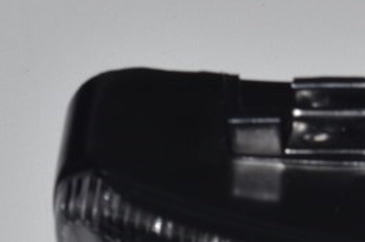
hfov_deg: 5.7
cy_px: 499
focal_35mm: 352
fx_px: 3566
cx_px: 691
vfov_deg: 3.9
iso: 160
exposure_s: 1/100
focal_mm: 55
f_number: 16
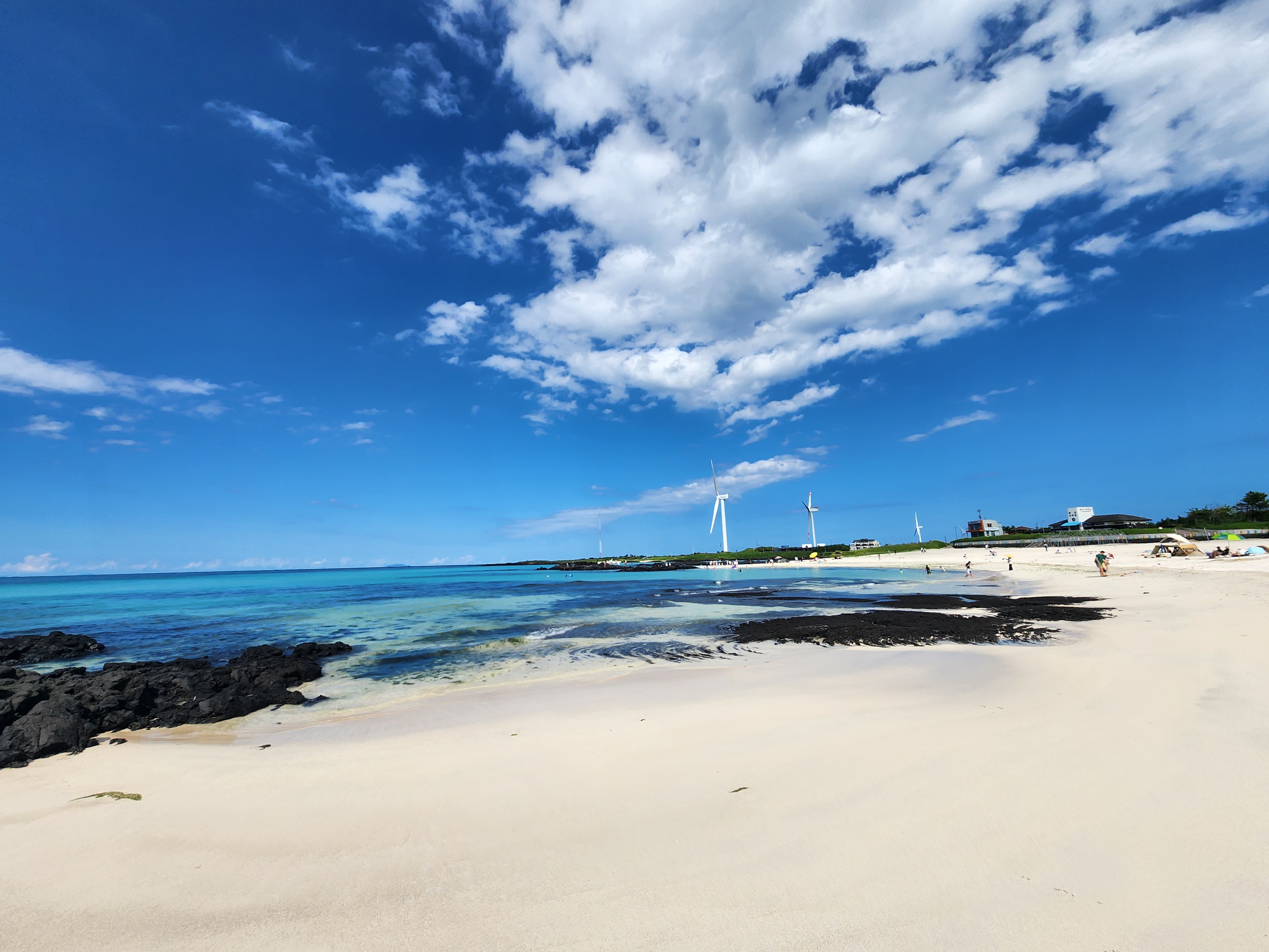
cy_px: 476
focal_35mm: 13
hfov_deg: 106.2
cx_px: 634
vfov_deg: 89.9
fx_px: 477
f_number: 2.2
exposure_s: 1/4279
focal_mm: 2.2
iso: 50
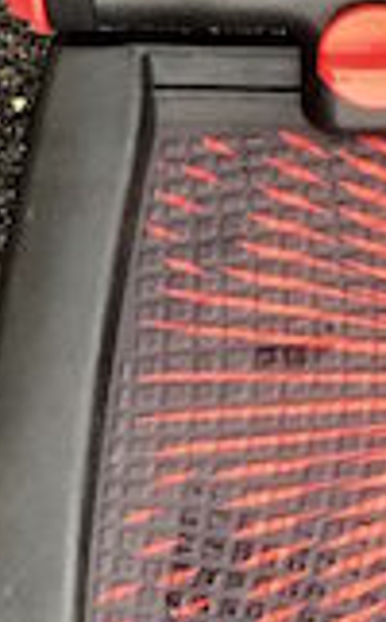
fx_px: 3483
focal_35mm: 206
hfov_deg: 6.2
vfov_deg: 10.0
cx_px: 652
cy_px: -135
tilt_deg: -79.1
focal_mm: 6
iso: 80
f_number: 2.4
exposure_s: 1/40
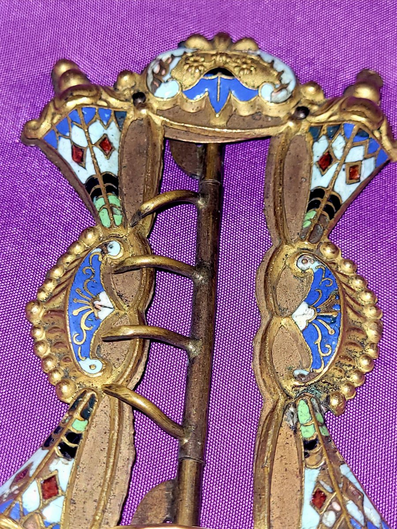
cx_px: 198
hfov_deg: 53.1
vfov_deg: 67.3
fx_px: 398
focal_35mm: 26
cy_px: 264
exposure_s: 1/115
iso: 40
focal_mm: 5.4
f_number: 1.8
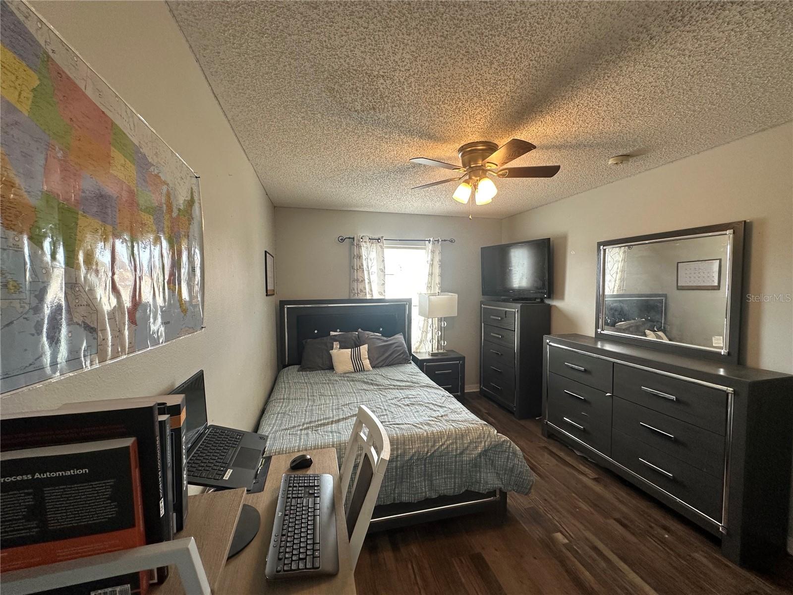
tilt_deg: -2.6
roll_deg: +0.3
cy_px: 298
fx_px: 321
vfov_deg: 85.7
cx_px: 396
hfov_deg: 102.1
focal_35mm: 14
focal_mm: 2.22
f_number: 2.2
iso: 200
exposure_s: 1/120
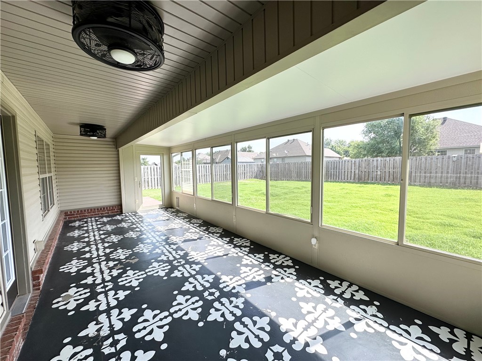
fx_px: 195
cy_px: 180
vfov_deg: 85.7
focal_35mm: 14
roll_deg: +0.7
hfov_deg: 102.1
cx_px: 241
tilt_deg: -4.3
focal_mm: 2.22
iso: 40
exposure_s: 1/481
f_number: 2.2
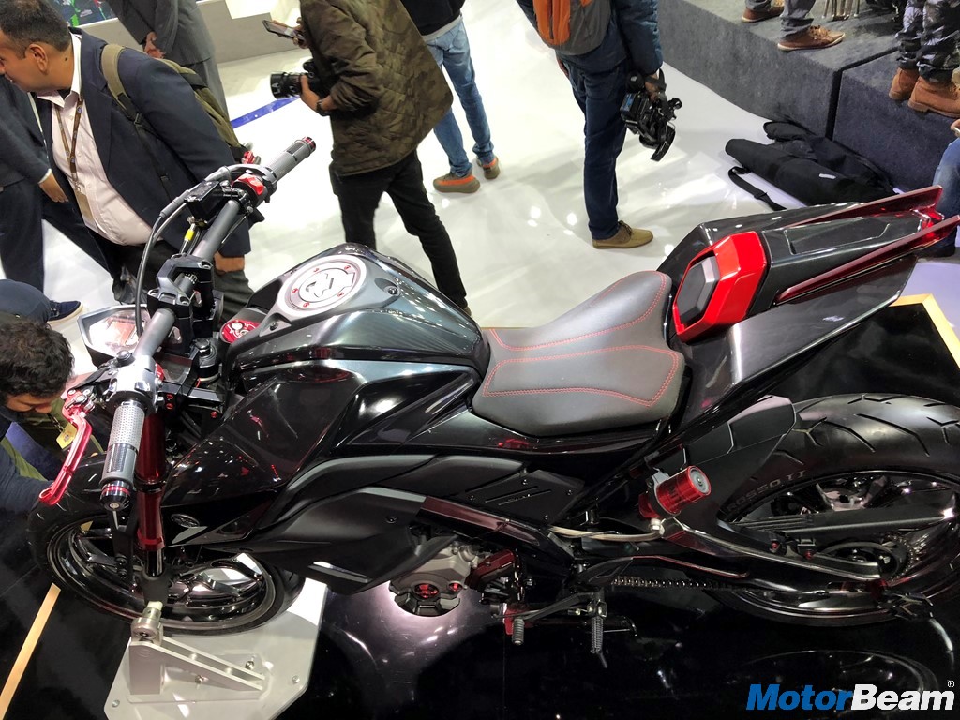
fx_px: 777
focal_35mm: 28
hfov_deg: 63.4
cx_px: 480
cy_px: 360
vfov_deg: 49.7
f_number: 1.8
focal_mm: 4
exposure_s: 1/21
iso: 40
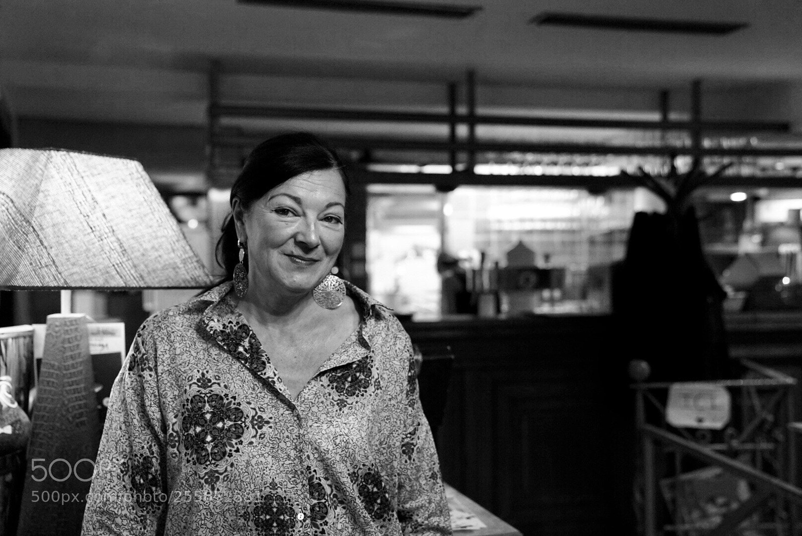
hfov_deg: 48.4
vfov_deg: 33.4
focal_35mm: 40
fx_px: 892
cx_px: 401
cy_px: 268
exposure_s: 1/160
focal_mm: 40
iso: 4000
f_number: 2.8
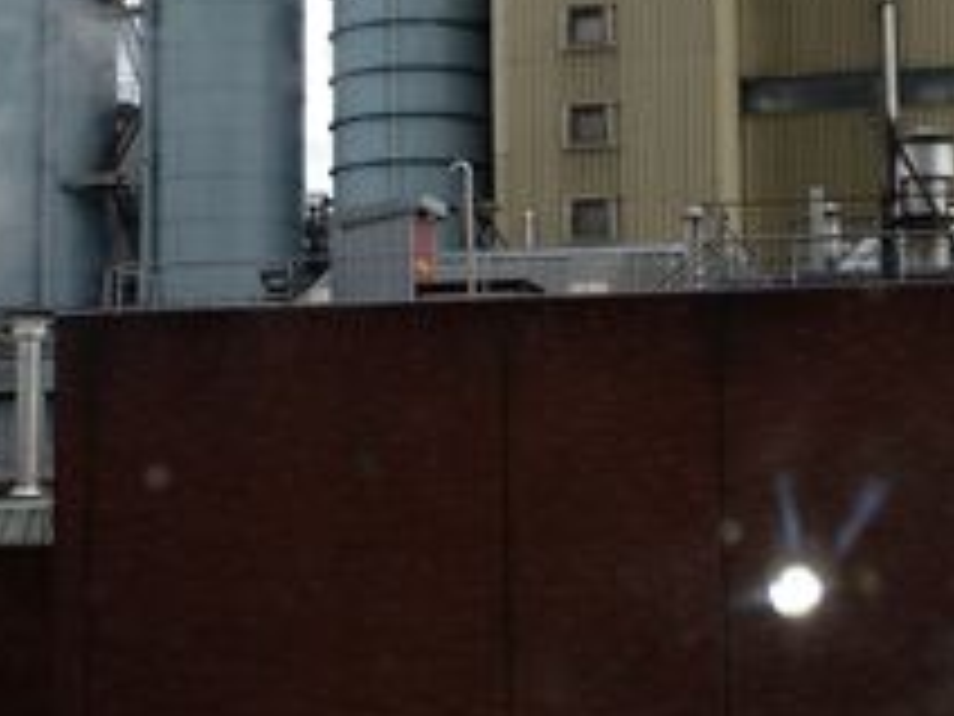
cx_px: 520
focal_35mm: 83
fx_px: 2287
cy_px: 221
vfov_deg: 17.7
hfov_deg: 23.6
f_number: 2.4
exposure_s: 1/1178
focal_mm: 4.12
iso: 64
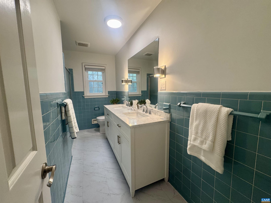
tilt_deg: -6.1
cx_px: 136
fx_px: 110
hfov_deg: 102.1
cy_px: 102
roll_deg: -0.1
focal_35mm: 14
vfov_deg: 85.7
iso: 160
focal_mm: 2.22
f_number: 2.2
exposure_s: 1/120
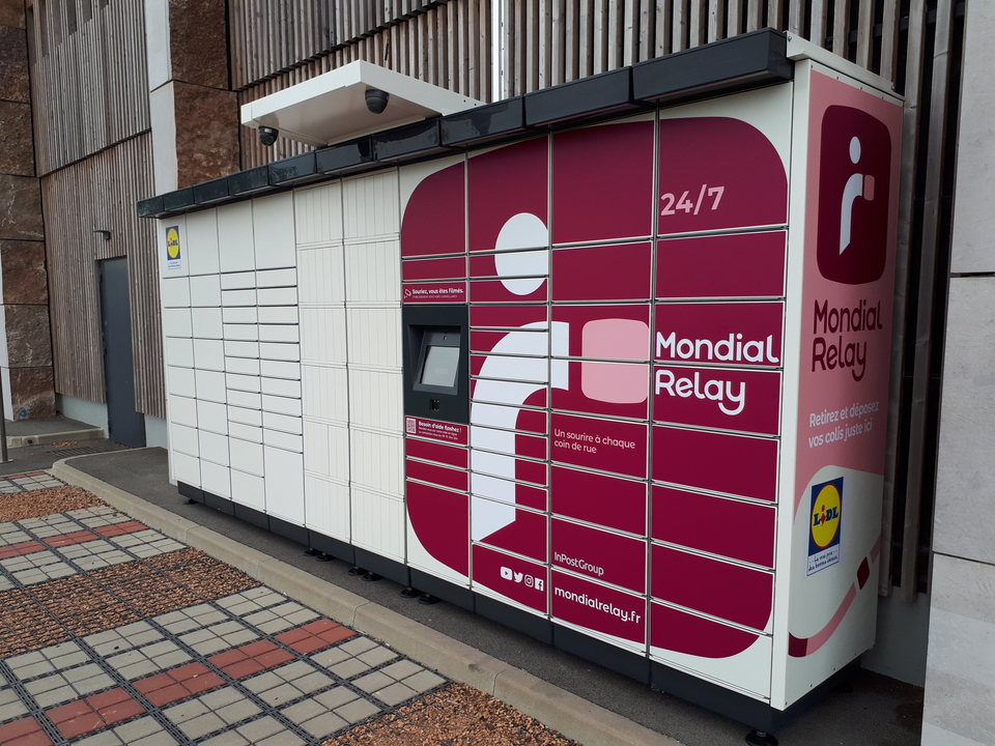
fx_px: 776
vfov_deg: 51.4
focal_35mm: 27
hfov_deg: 65.3
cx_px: 498
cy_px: 373
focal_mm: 3.6
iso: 40
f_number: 1.9
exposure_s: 1/756
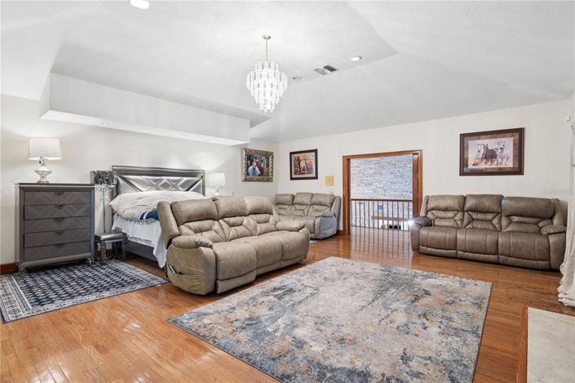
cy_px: 192
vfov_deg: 67.3
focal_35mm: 18
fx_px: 287
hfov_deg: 90.0
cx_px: 288
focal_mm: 18
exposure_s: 1
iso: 200
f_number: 9
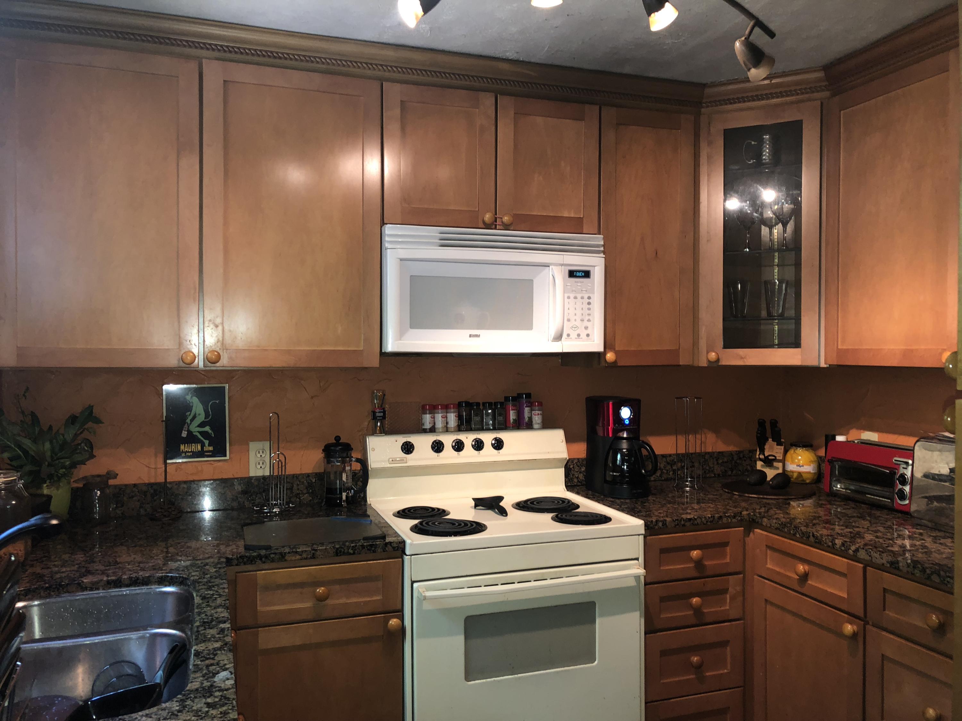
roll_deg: -0.3
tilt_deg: -1.4
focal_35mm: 28
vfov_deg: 49.7
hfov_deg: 63.4
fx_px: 778
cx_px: 481
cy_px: 360
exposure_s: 1/15
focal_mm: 3.99
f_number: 1.8
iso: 80
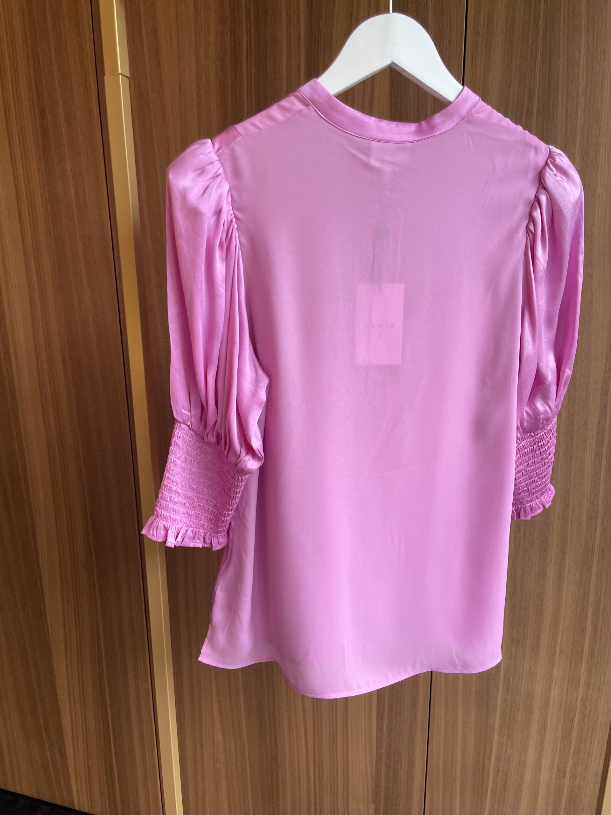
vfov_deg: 67.3
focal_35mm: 26
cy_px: 408
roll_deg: +0.7
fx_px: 612
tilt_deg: -15.4
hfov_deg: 53.1
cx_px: 306
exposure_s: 1/100
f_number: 1.6
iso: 80
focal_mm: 4.2
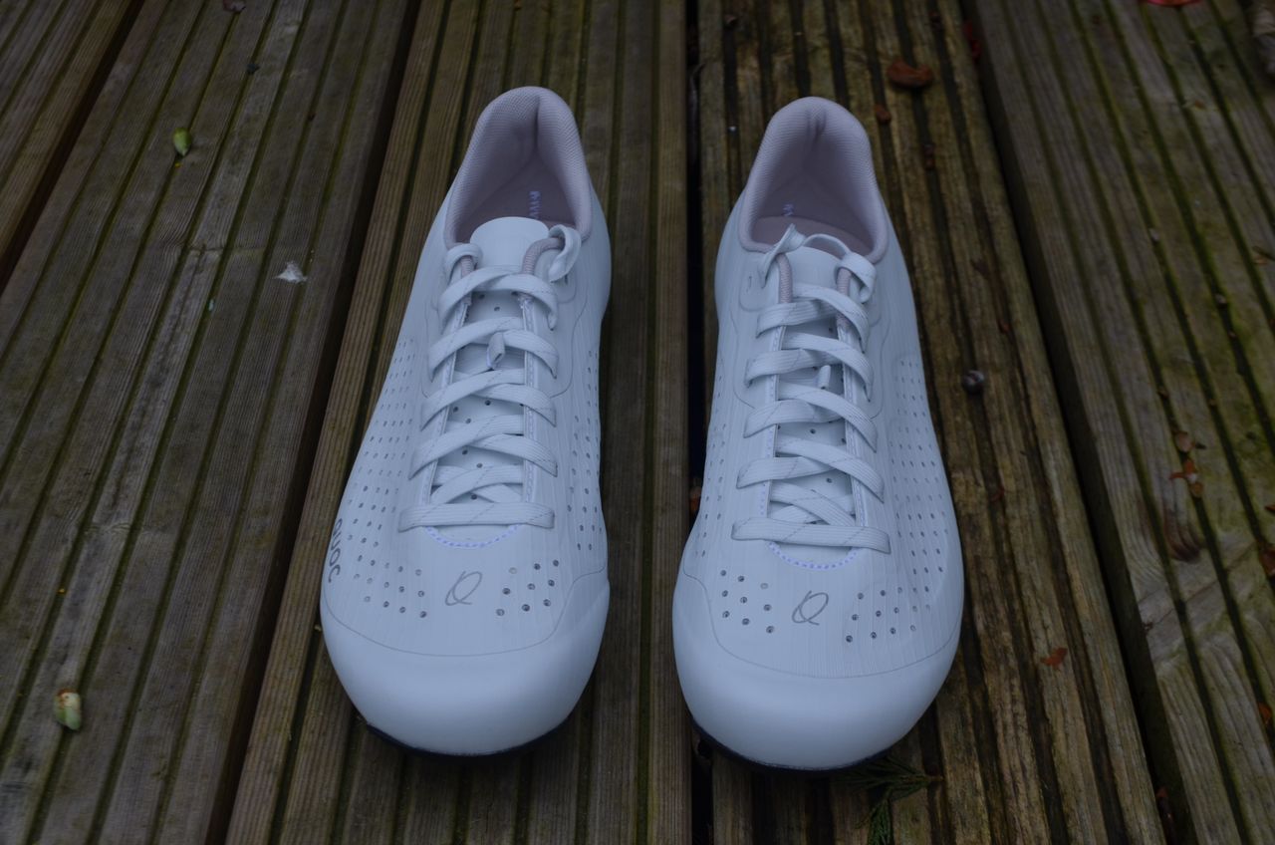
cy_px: 422
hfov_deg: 41.2
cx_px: 638
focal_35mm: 48
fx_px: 1697
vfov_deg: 28.0
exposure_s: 1/160
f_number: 6.3
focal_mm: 32
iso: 200
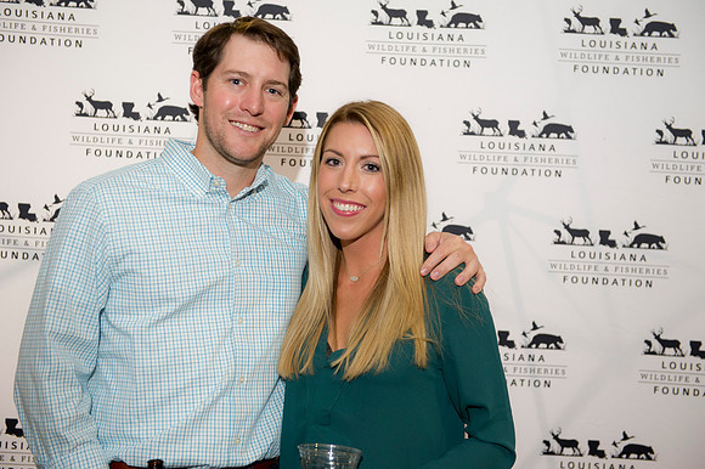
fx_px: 1096
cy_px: 234
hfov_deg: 35.7
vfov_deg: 24.2
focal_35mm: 56
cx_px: 352
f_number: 3.5
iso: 800
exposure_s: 1/125
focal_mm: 56
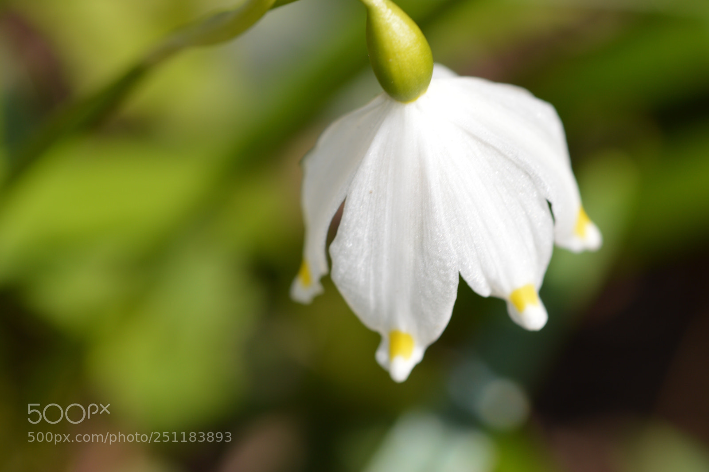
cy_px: 236
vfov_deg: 10.7
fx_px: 2509
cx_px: 354
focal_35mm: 128
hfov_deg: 16.1
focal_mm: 85
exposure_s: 1/200
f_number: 9
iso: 100
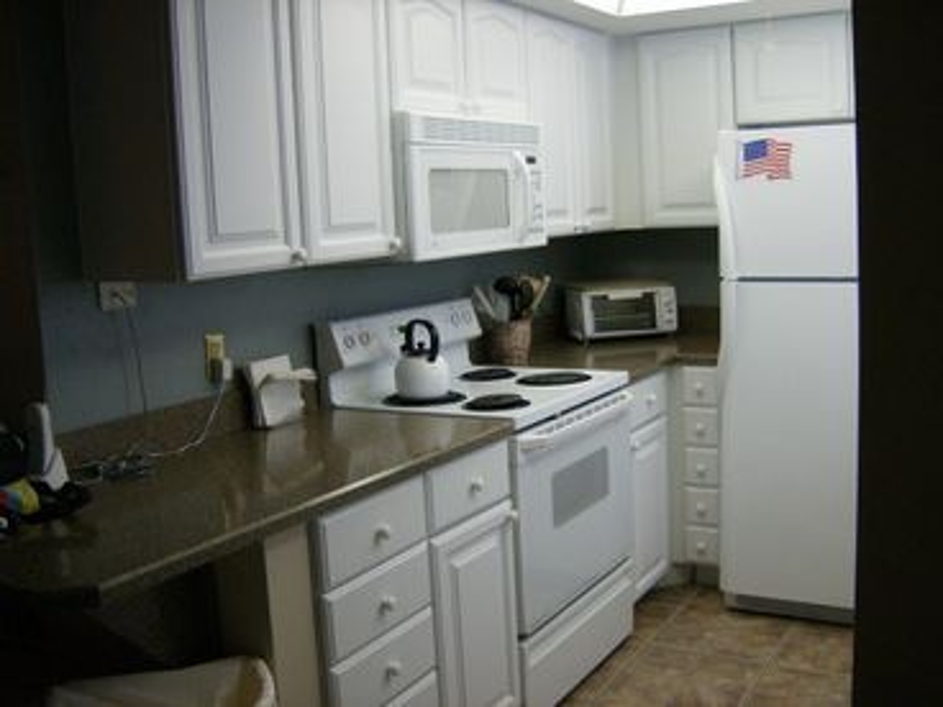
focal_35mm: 36
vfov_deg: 39.7
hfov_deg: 51.4
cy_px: 354
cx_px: 472
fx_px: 981
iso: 200
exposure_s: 1/62.6
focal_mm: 6
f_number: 2.8
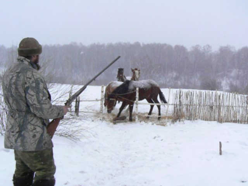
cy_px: 93
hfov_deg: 50.1
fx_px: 265
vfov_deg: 38.7
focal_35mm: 37
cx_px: 124
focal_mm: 6.1
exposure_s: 1/500
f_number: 8
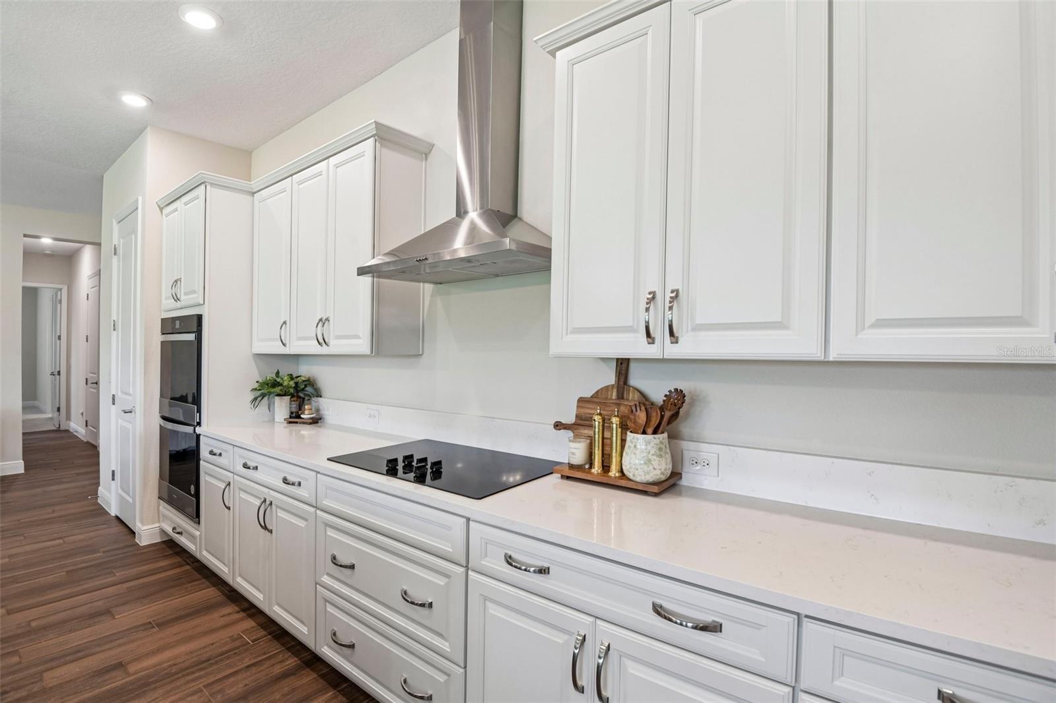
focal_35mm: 16
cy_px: 352
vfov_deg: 73.7
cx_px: 528
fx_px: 469
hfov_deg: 96.7
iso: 400
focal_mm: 16
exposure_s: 1/25
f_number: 8
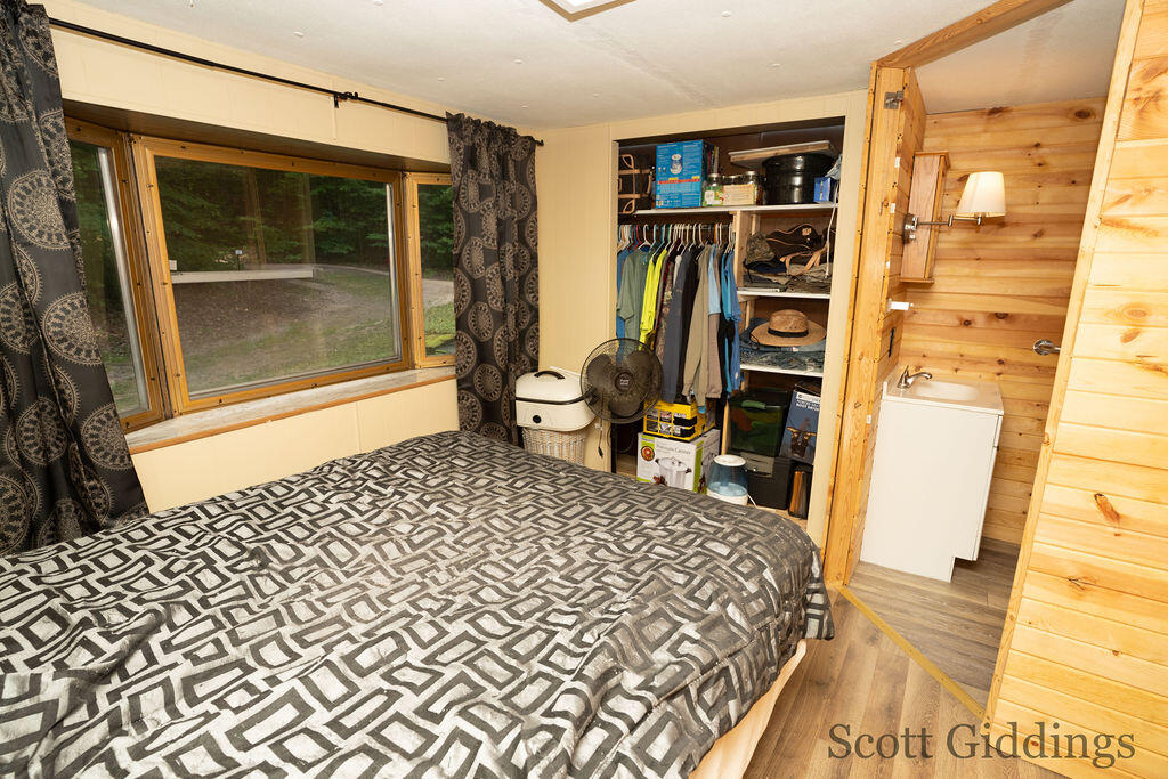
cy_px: 390
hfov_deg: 93.3
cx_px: 584
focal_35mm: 17
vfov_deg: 70.5
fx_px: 552
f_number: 5.6
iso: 500
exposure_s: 1/160
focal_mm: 17
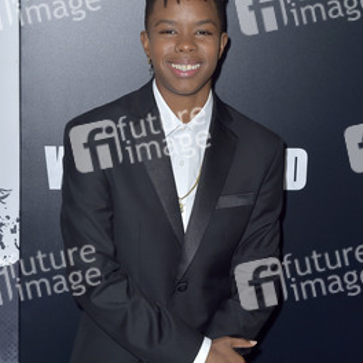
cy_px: 209
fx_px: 854
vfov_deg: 24.0
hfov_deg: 24.0
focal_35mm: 72
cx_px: 181
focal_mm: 56
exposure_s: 1/250
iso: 500
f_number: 5.6
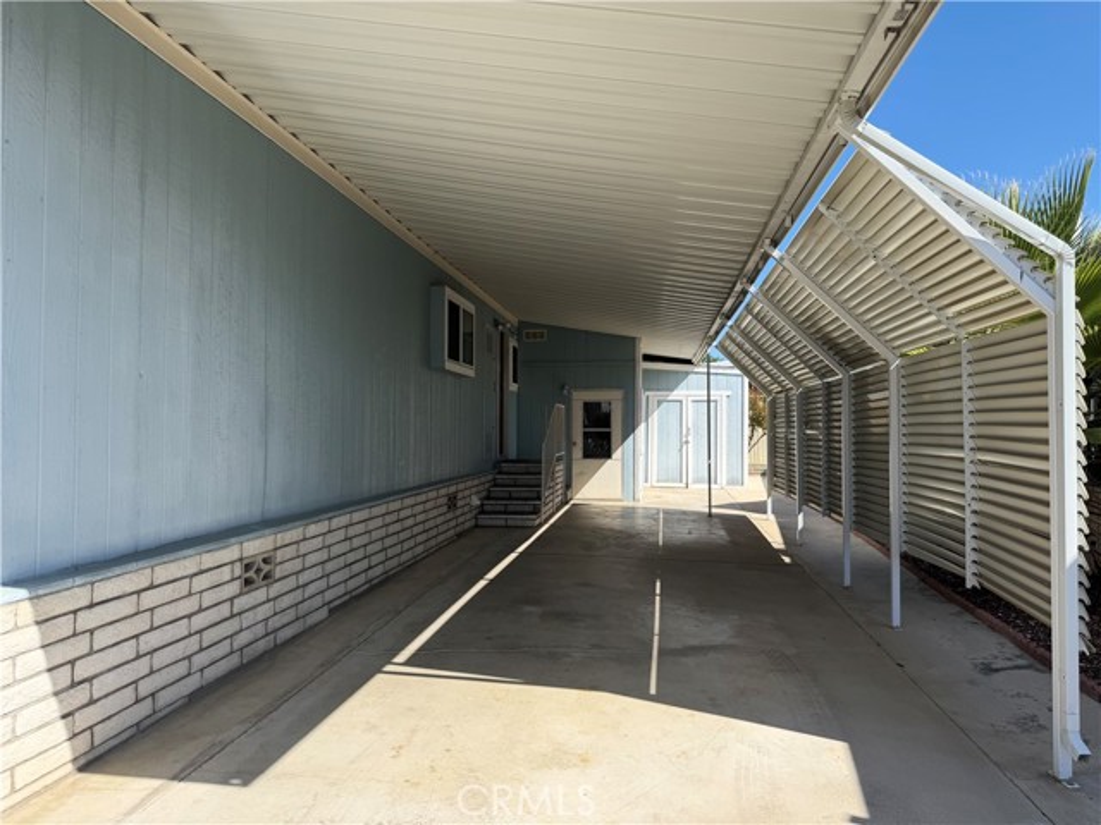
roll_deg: +0.8
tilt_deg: +1.7
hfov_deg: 71.6
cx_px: 550
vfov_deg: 56.8
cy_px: 412
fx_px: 763
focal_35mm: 24
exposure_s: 1/3021
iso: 100
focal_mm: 6.76
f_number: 1.78
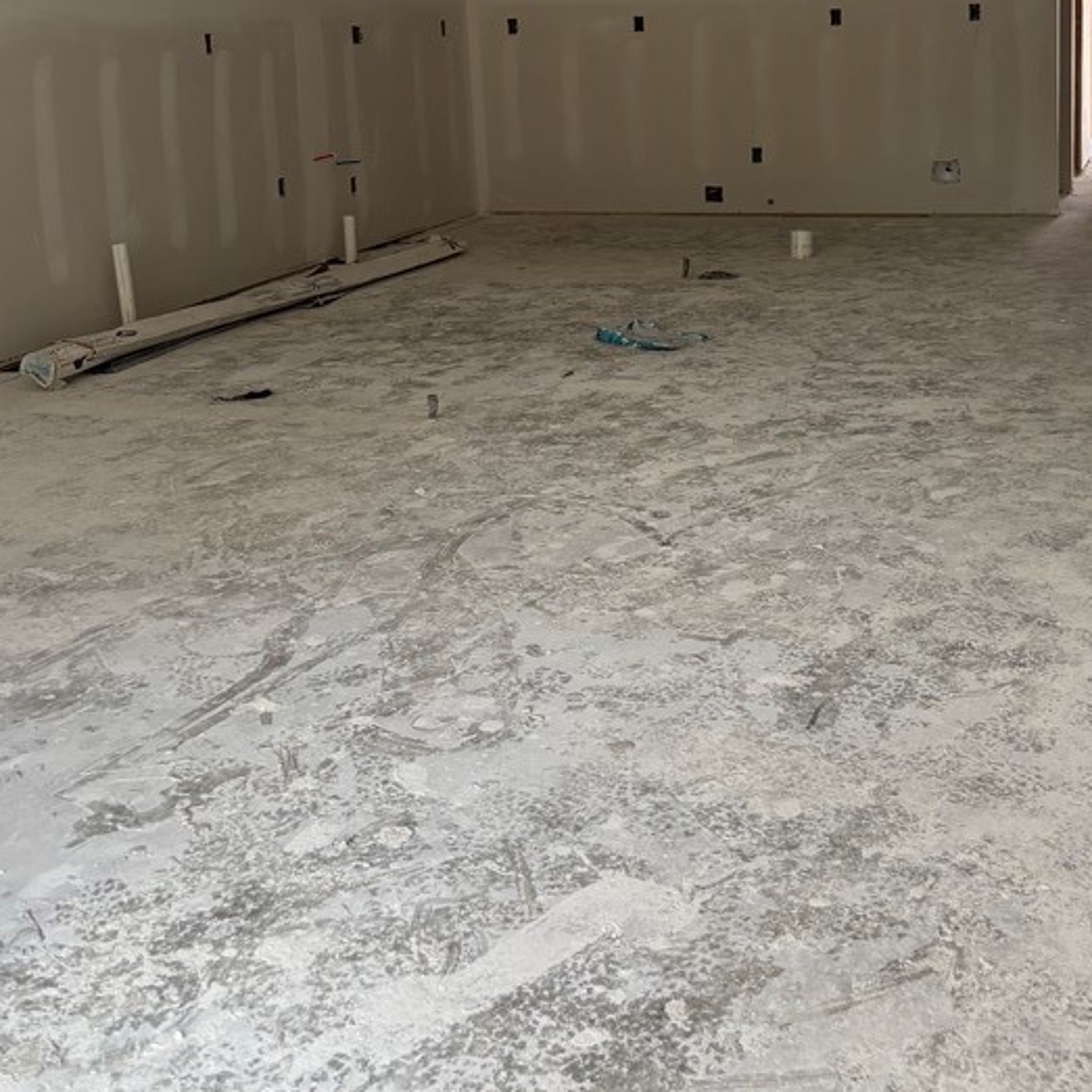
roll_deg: +2.3
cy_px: 232
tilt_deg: -9.7
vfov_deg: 36.4
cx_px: 743
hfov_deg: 37.1
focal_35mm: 45
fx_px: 1606
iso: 80
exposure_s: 1/121
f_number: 1.6
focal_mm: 5.96
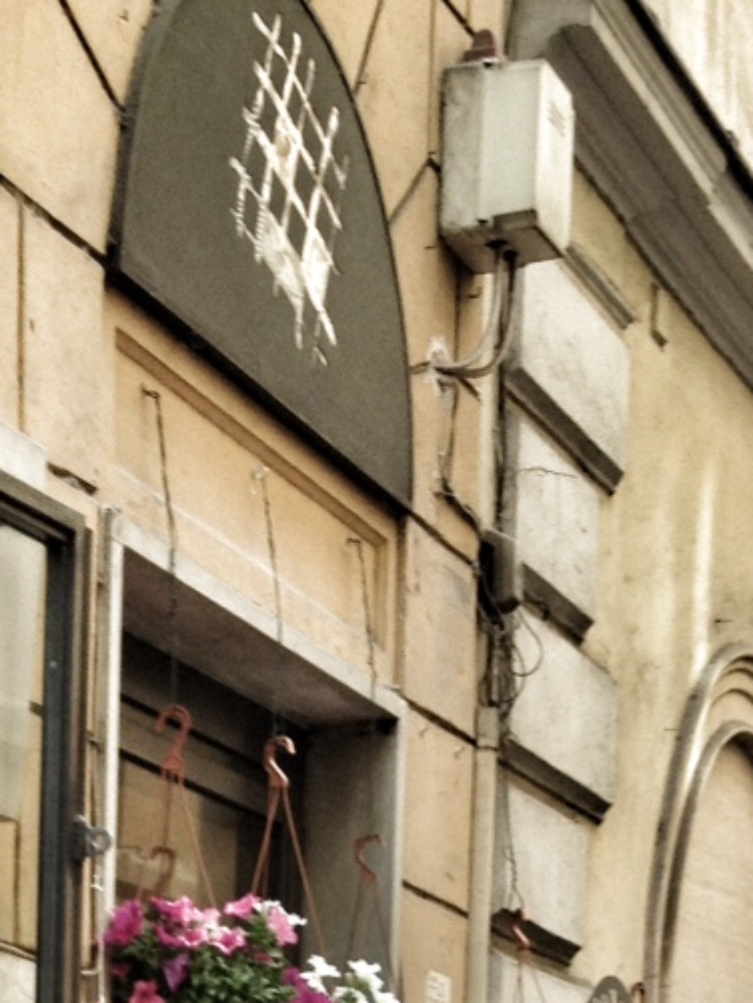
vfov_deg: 15.7
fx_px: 3305
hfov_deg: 12.9
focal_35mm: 114
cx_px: 84
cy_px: 1570
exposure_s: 1/166
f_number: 2.4
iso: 64
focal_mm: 4.28
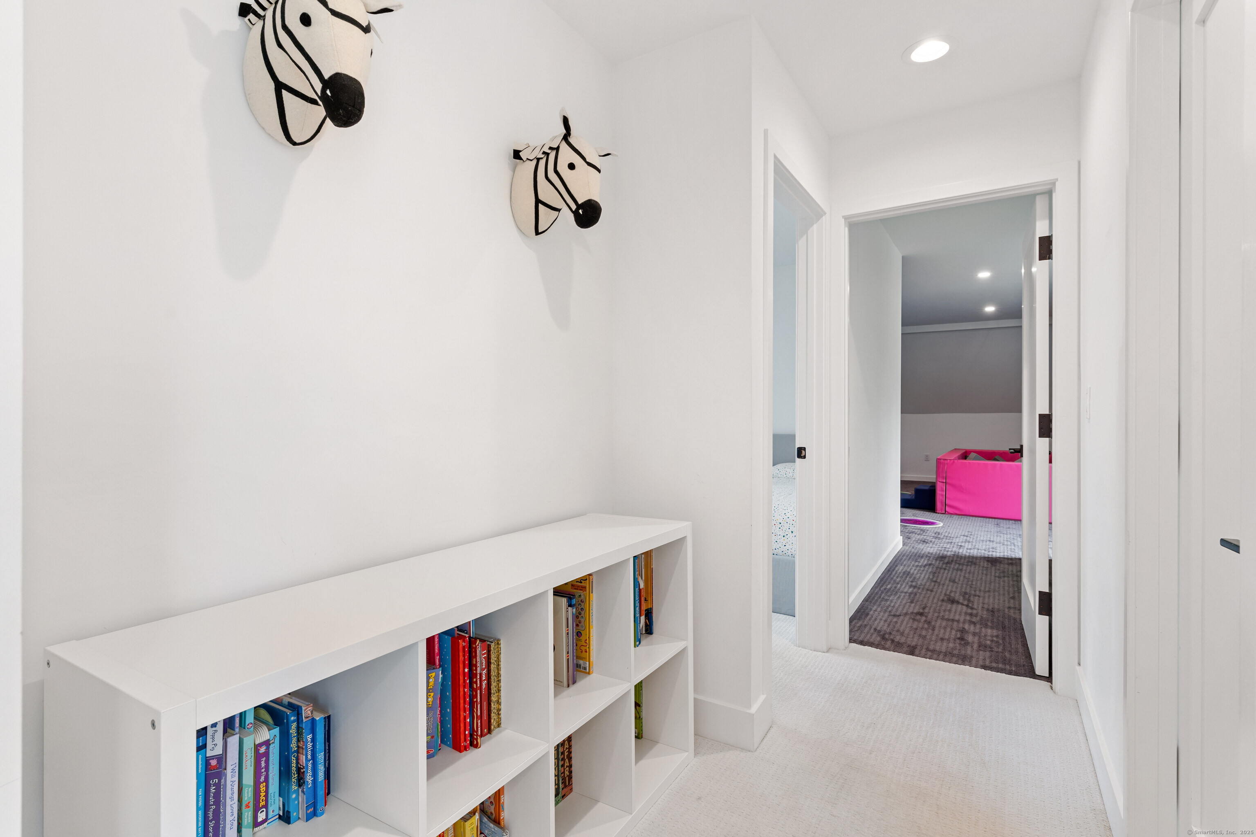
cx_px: 628
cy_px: 418
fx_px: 593
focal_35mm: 17
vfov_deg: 70.4
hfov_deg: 93.3
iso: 320
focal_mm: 17
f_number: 8
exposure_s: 1/20
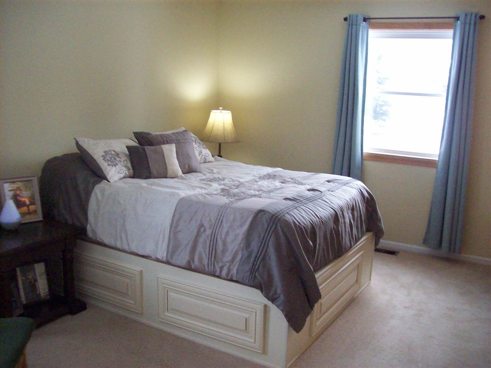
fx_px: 510
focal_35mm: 36
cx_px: 246
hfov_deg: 51.4
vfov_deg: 39.6
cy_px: 184
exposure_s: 1/128
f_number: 2.7
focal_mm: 6
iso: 385
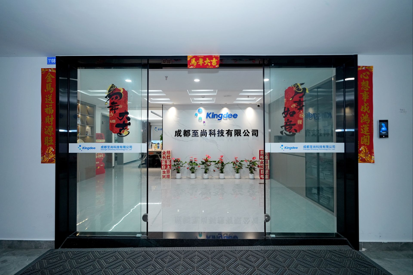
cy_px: 138
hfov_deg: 96.7
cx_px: 206
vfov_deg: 73.7
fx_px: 184
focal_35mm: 16
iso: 640
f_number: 3.2
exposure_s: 1/125
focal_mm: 16
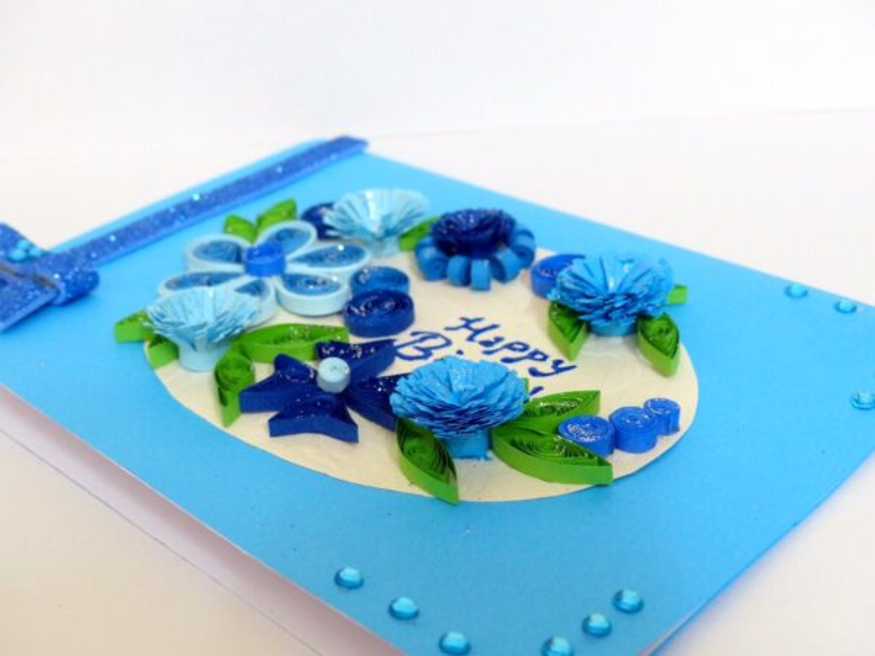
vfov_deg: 29.7
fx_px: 1239
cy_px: 328
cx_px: 438
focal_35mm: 49
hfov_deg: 38.9
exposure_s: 1/15
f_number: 2.8
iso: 400
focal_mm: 8.7
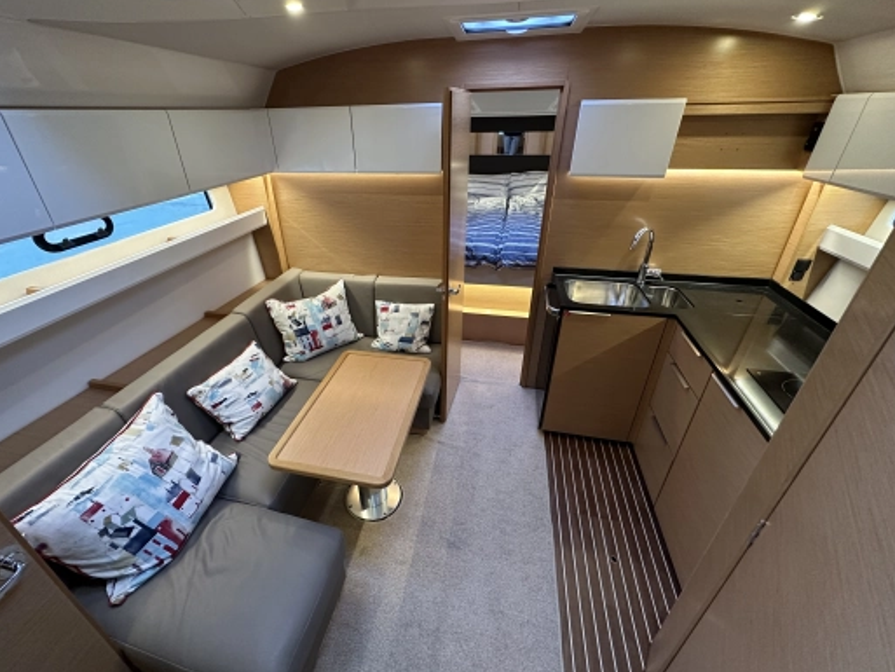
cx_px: 417
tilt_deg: -28.0
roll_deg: +0.6
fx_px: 388
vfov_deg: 81.7
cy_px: 324
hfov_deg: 98.0
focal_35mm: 15
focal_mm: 2.22
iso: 320
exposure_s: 1/64
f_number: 2.2
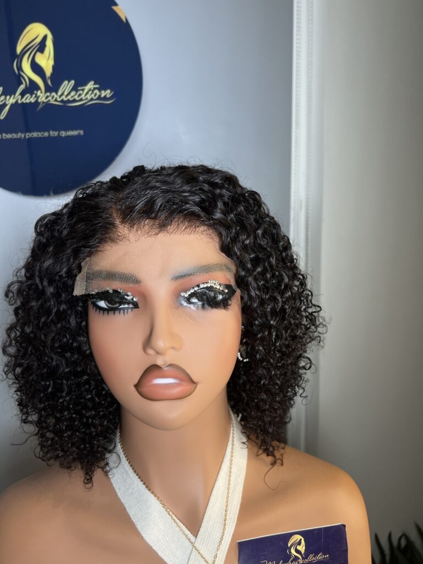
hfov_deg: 53.1
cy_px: 282
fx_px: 424
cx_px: 212
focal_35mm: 26
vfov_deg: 67.3
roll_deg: +1.4
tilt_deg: -8.2
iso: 50
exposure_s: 1/380
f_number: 1.5
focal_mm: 5.7
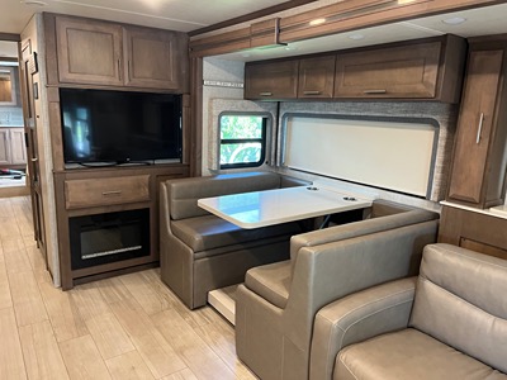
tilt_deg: -10.8
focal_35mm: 26
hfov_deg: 67.3
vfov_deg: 53.1
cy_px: 190
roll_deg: -0.3
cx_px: 254
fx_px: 381
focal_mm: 5.1
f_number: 1.6
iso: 320
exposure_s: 1/60
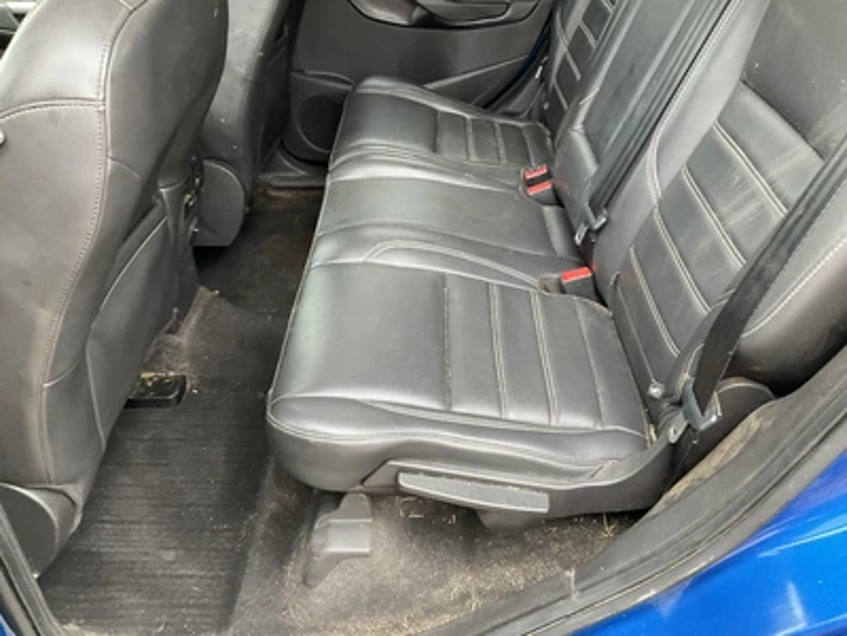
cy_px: 318
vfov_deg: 48.2
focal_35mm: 29
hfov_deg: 61.7
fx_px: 710
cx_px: 424
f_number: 1.8
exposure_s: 1/60
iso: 125
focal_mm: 3
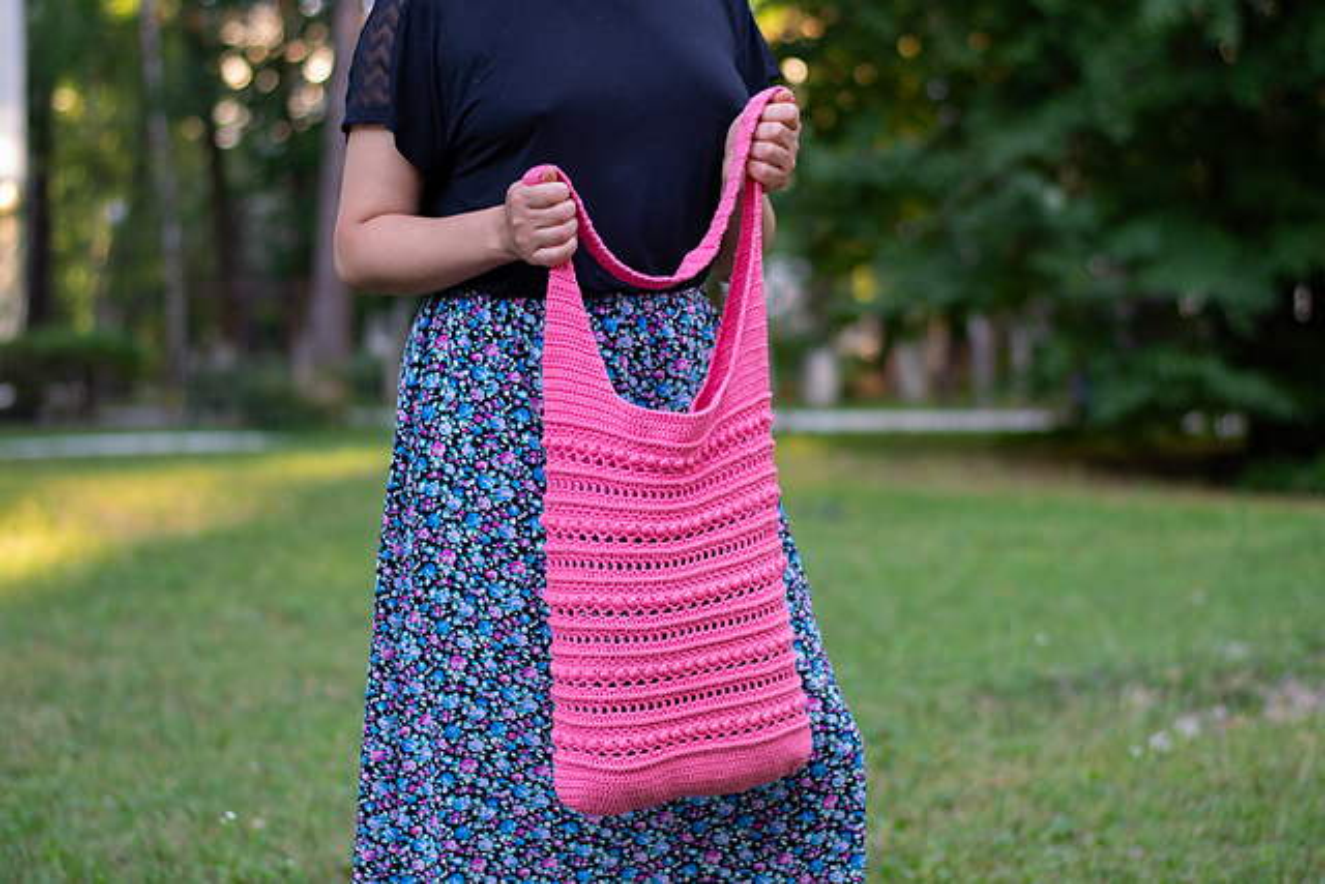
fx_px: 2761
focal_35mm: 75
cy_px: 442
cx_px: 662
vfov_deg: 18.2
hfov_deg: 27.0
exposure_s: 1/200
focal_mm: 50
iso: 200
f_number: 2
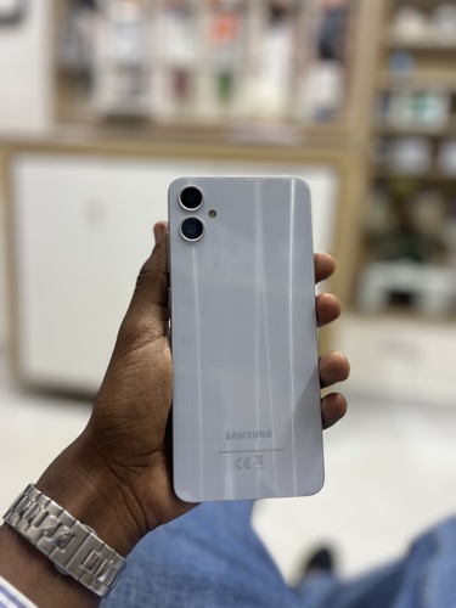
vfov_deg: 67.3
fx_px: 457
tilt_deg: -11.7
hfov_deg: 53.1
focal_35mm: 26
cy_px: 304
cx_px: 228
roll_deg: -3.7
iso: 64
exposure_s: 1/101
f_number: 1.5
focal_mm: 5.7
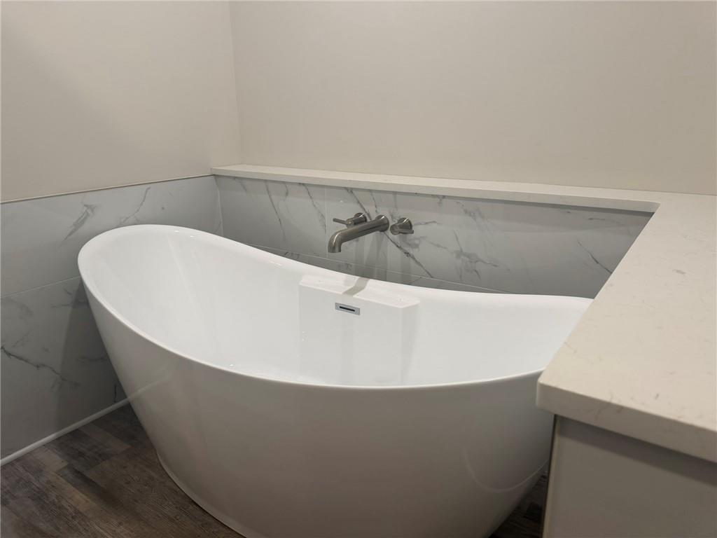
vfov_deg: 56.8
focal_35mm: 24
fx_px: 497
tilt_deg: -17.4
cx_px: 358
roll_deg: +1.0
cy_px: 269
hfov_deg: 71.6
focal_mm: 6.76
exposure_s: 1/120
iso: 200
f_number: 1.78
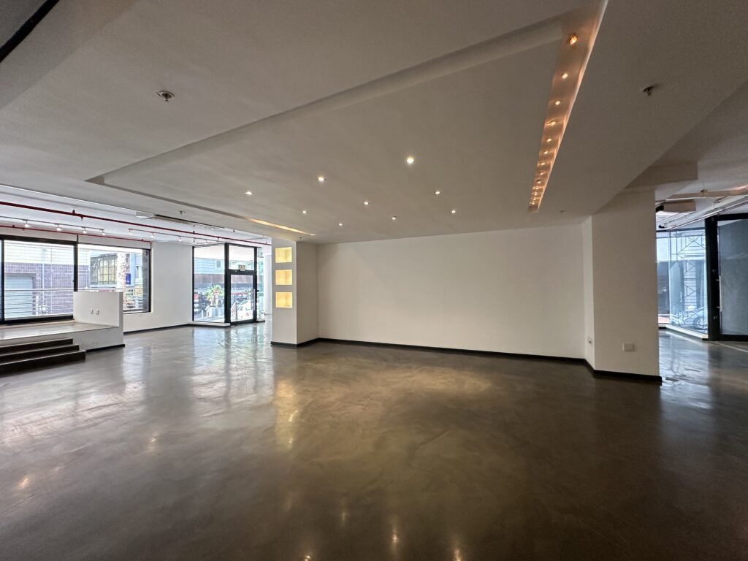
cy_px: 280
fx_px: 303
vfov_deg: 85.7
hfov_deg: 102.1
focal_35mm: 14
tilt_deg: +3.7
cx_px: 374
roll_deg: +1.4
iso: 200
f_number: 2.2
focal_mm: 2.22
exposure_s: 1/100
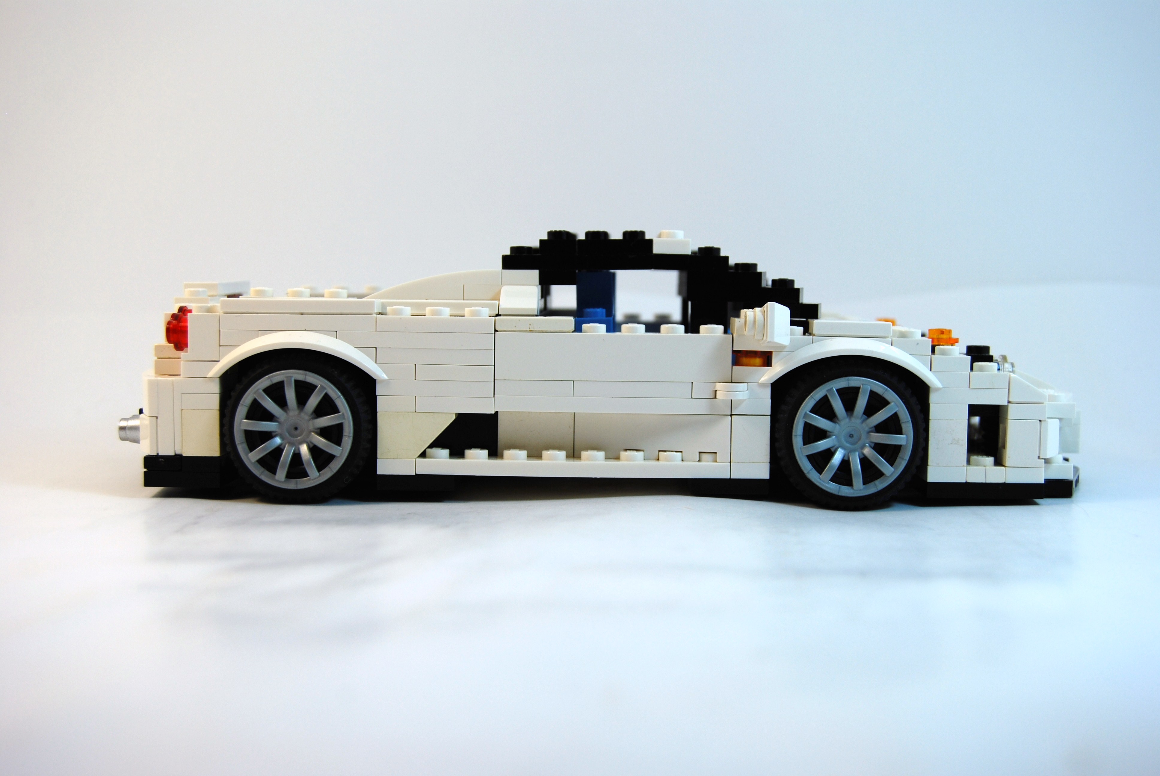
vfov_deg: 25.8
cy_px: 388
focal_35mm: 52
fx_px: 1694
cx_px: 580
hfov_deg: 37.8
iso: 100
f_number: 5.6
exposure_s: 1/125
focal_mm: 35
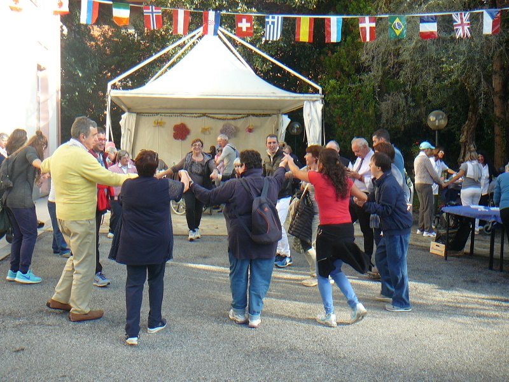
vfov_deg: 40.7
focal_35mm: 35
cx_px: 254
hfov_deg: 52.6
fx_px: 515
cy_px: 191
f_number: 2.8
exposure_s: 1/160
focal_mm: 5.2
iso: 80
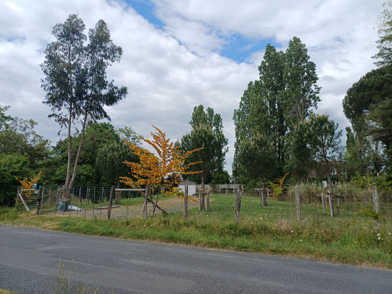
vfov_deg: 54.9
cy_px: 147
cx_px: 196
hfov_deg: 69.4
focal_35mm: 25
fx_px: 283
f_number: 1.8
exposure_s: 1/1259
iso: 50
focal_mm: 4.65
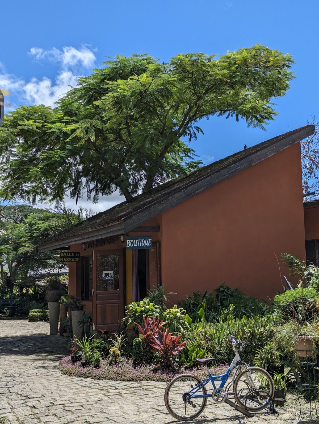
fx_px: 588
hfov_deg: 30.3
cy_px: 212
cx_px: 160
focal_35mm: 48
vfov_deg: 39.6
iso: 42
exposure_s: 1/2375
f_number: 1.85
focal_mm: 6.81
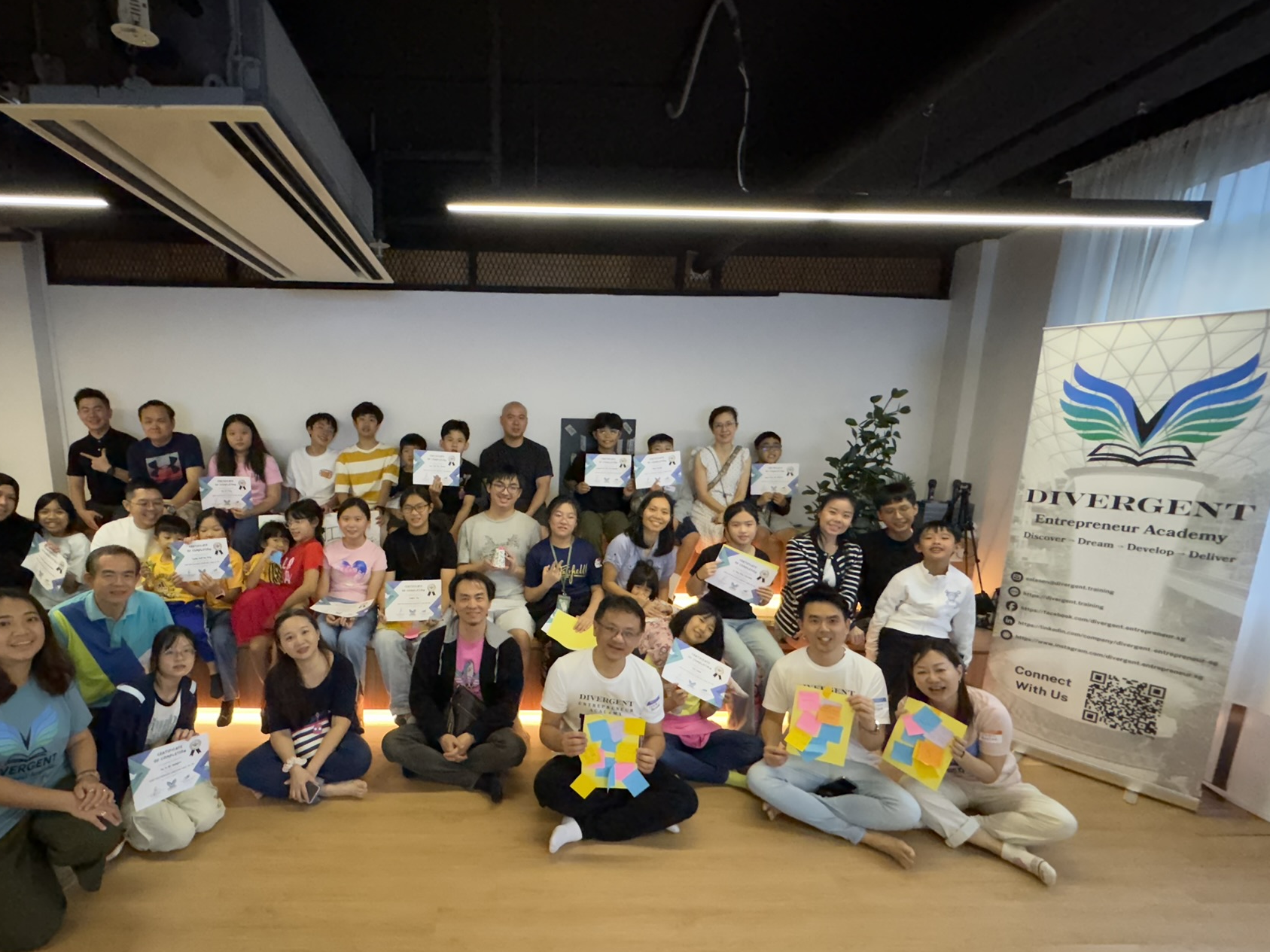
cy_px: 545
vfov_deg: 74.3
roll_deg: -0.3
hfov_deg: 89.9
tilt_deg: -11.7
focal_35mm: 17
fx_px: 624
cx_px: 508
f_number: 2.2
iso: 1250
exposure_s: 1/60
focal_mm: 2.22
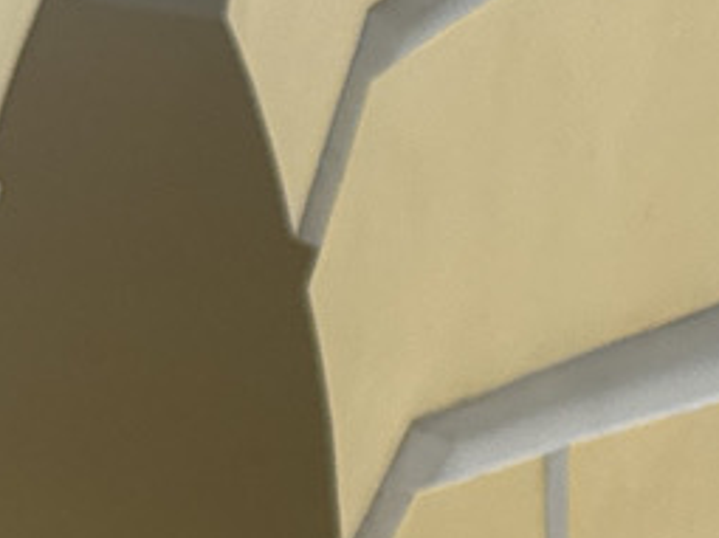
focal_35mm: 188
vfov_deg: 7.7
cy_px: 842
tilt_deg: +3.0
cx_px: 1889
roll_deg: -1.2
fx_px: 3903
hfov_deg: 9.1
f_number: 1.78
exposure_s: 1/3247
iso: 80
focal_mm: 6.76
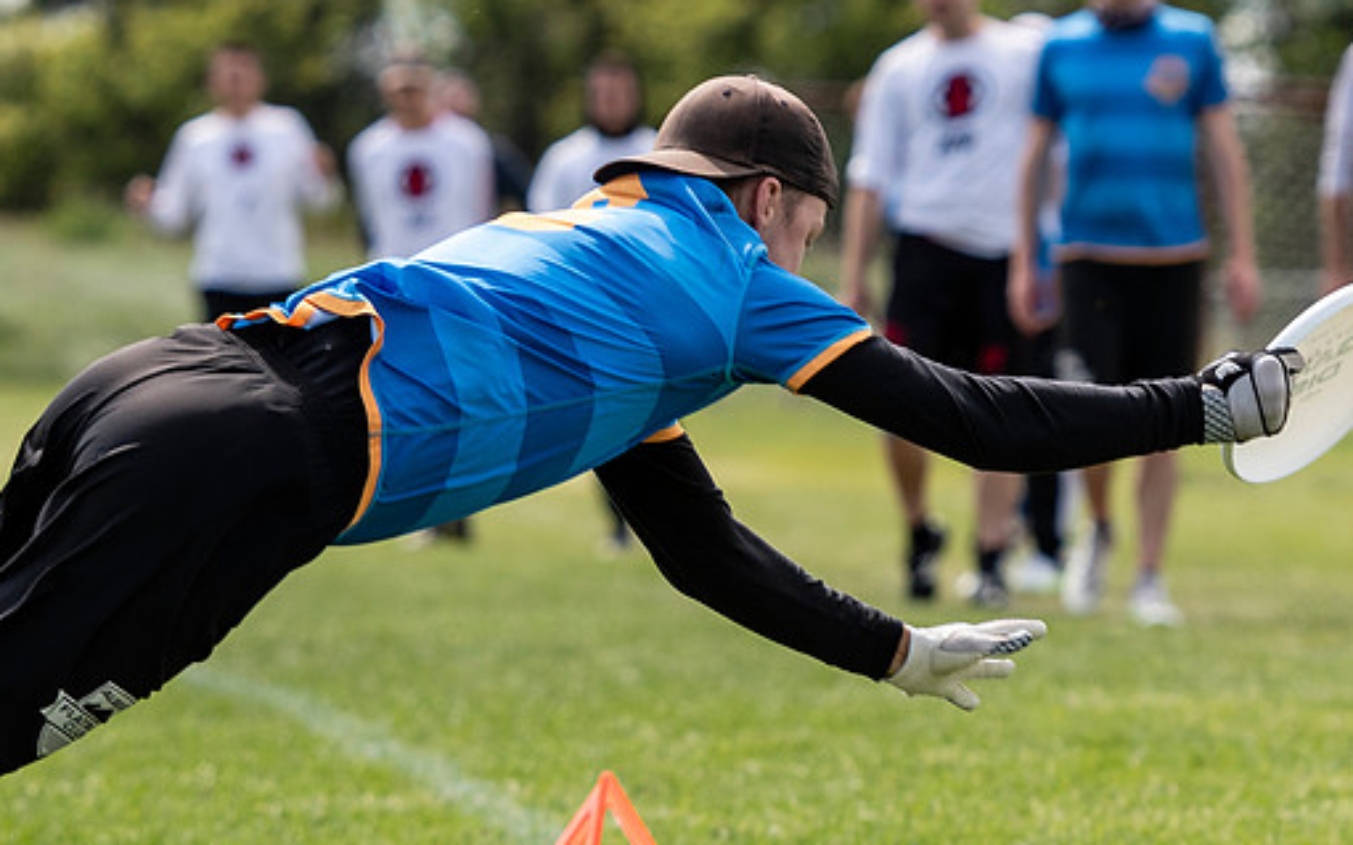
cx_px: 662
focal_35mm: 444
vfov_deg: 3.0
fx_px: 16366
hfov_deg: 4.7
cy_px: 126
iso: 250
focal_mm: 150
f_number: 4
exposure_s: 1/1250
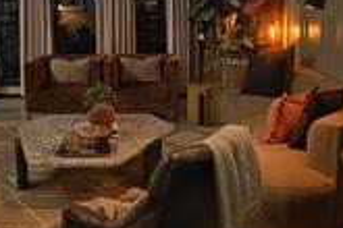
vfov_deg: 23.0
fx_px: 553
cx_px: 150
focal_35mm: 58
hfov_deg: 34.4
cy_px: 37
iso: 2000
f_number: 1.7
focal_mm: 6.3
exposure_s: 1/20
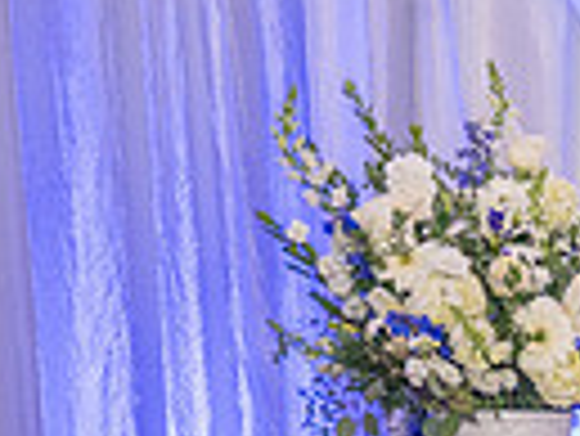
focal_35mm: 134
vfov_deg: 10.6
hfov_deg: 12.3
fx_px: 2247
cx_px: 1295
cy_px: 712
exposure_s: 1/200
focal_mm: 31
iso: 1600
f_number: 4
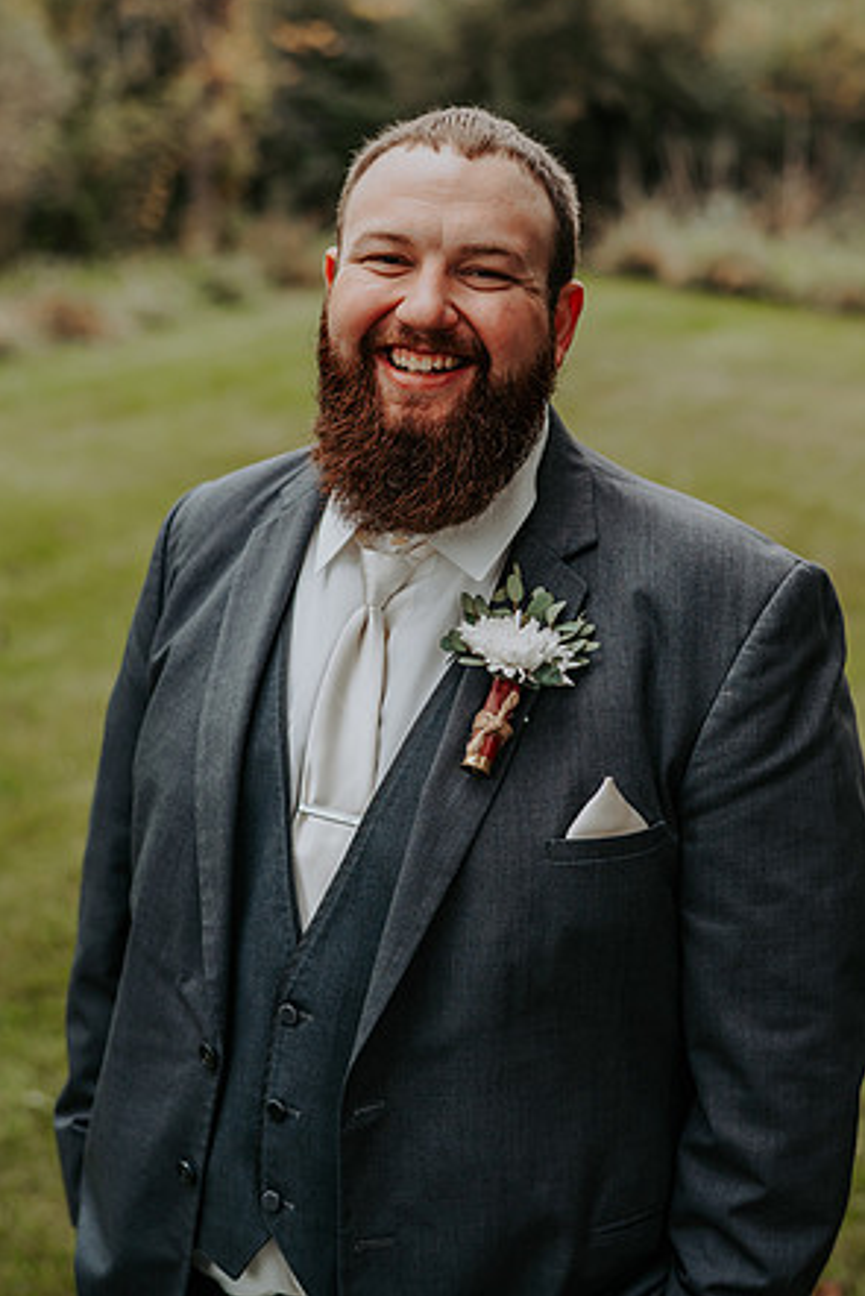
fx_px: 2125
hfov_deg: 23.0
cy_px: 642
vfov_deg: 33.9
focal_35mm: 59
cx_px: 430
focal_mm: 58
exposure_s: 1/1000
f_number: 2.8
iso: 500
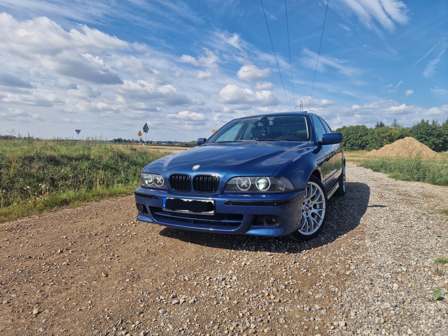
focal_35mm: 23
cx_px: 224
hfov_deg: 73.9
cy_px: 168
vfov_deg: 58.9
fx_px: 298
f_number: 1.8
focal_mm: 6.4
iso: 50
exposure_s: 1/1667
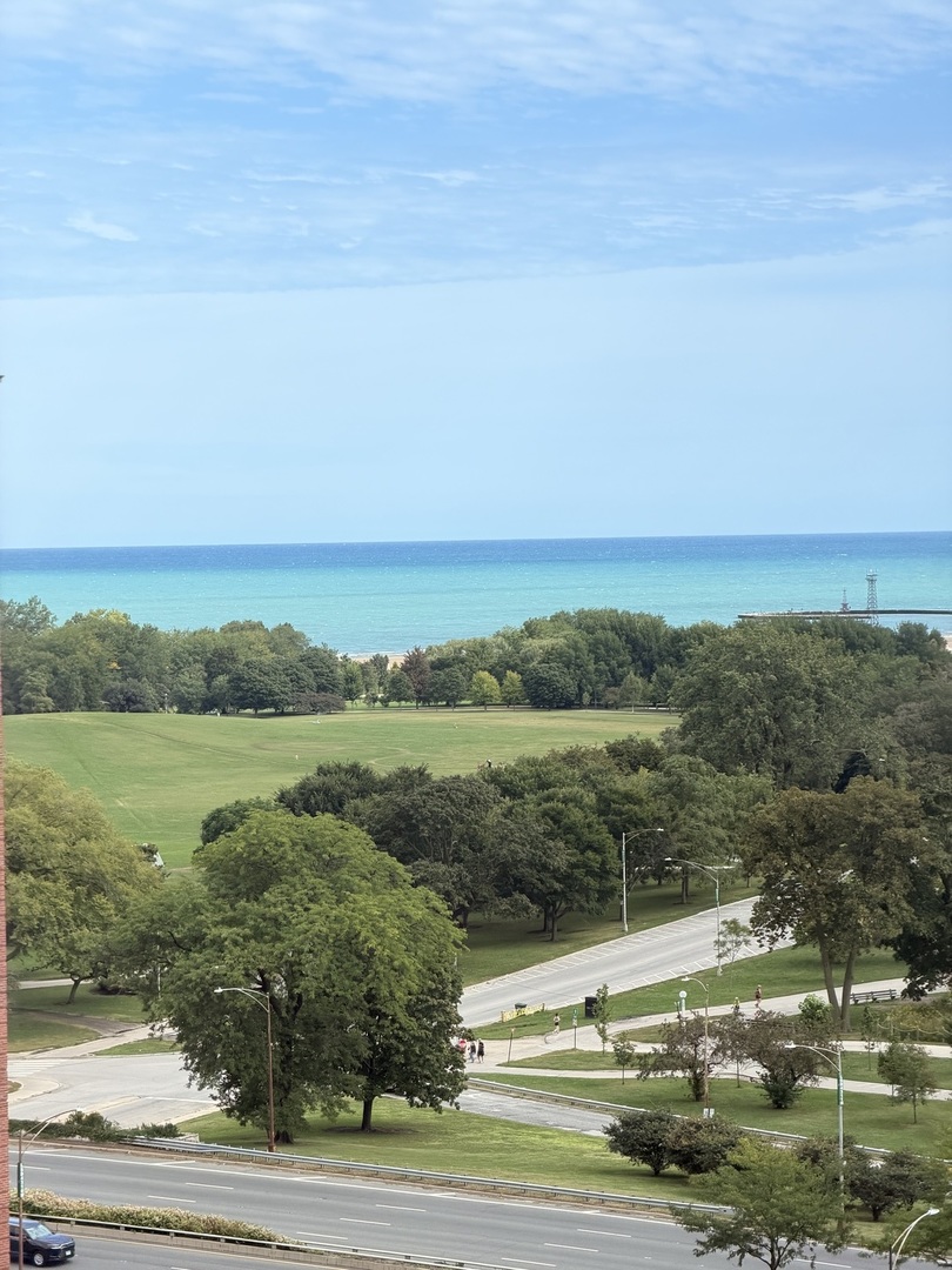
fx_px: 3667
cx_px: 476
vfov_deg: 19.6
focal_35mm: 100
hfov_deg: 14.8
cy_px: 635
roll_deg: +1.0
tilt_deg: -1.7
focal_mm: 16.89
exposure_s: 1/331
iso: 50
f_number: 2.8
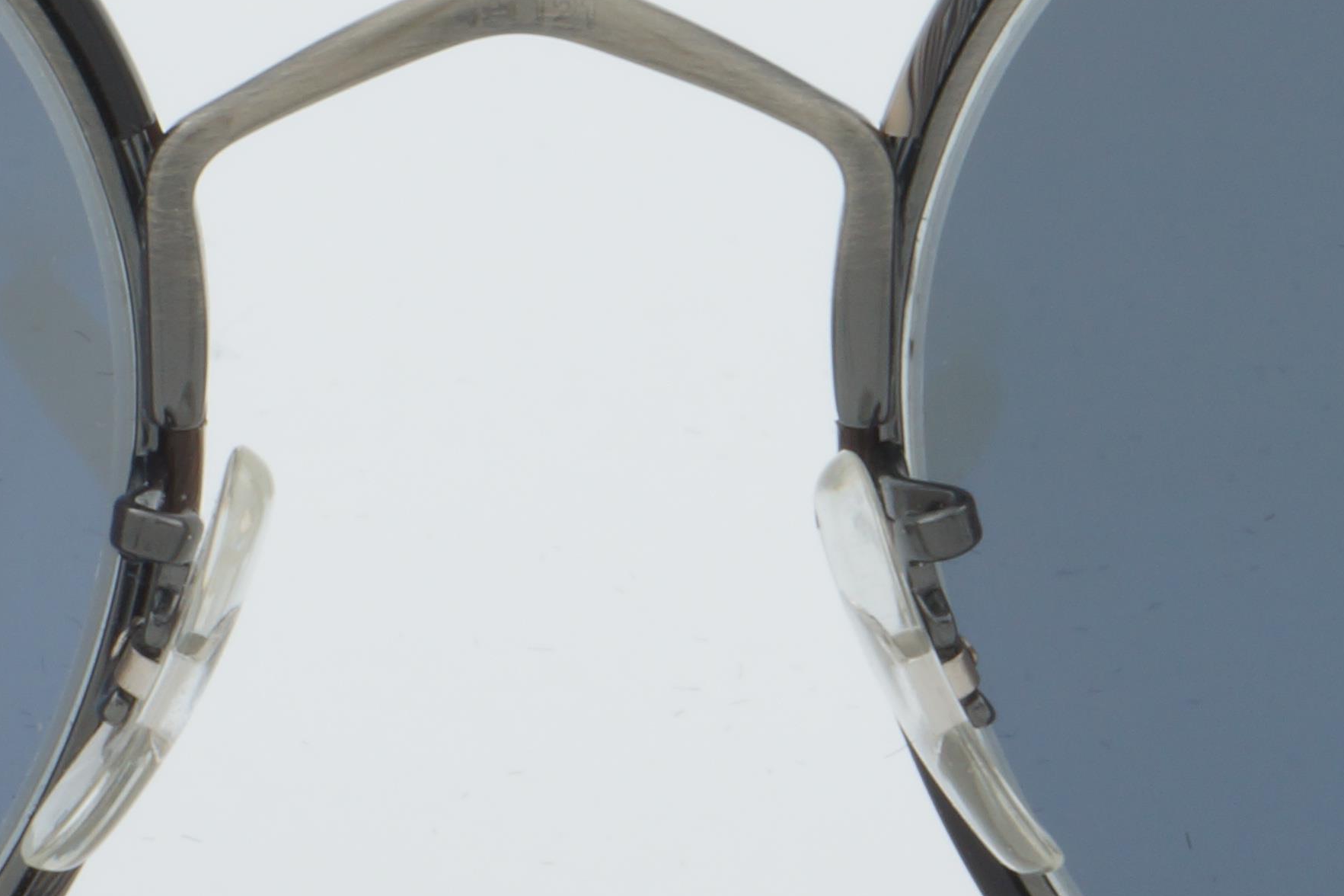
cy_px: 491
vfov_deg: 5.4
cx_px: 539
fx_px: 9518
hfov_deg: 8.1
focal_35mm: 255
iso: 100
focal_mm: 50
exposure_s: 1/4
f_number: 32
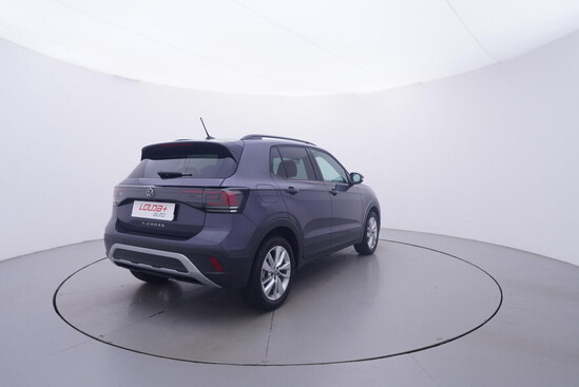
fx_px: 362
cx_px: 290
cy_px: 194
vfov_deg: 56.2
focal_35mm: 22
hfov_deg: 77.3
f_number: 5
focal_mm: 15
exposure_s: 1/80
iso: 200
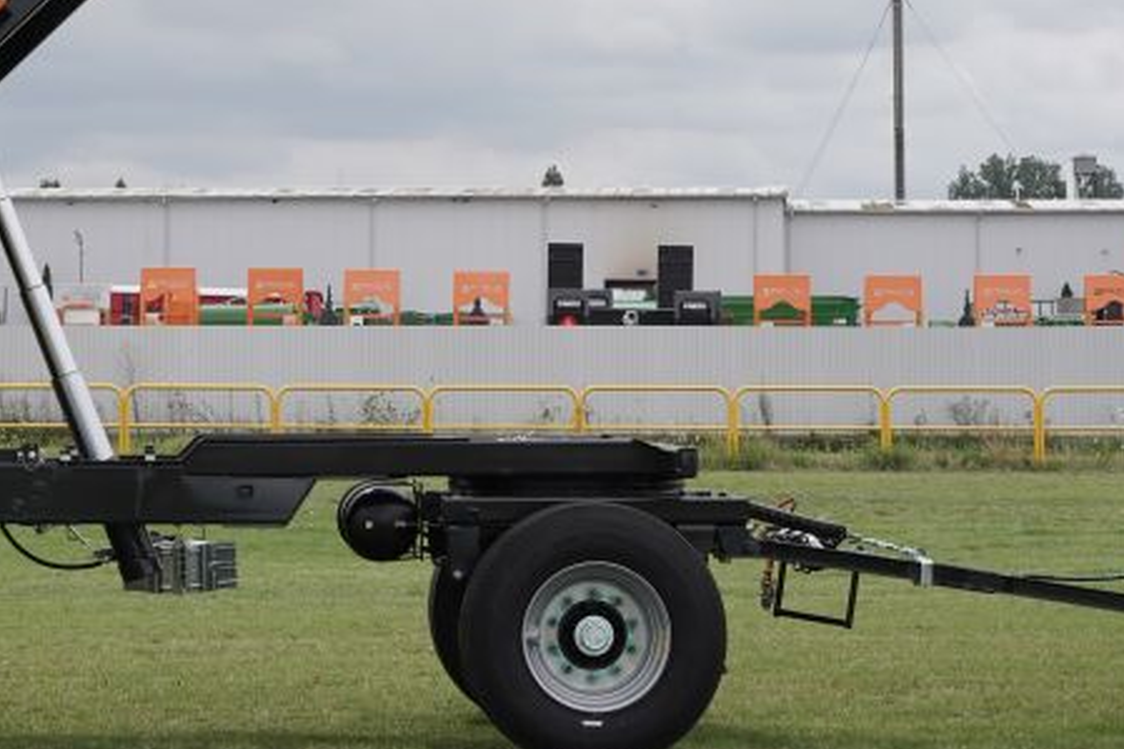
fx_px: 3964
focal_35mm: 127
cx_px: 243
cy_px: 21
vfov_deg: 10.7
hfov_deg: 16.0
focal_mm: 57
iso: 320
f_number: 7.1
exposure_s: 1/500
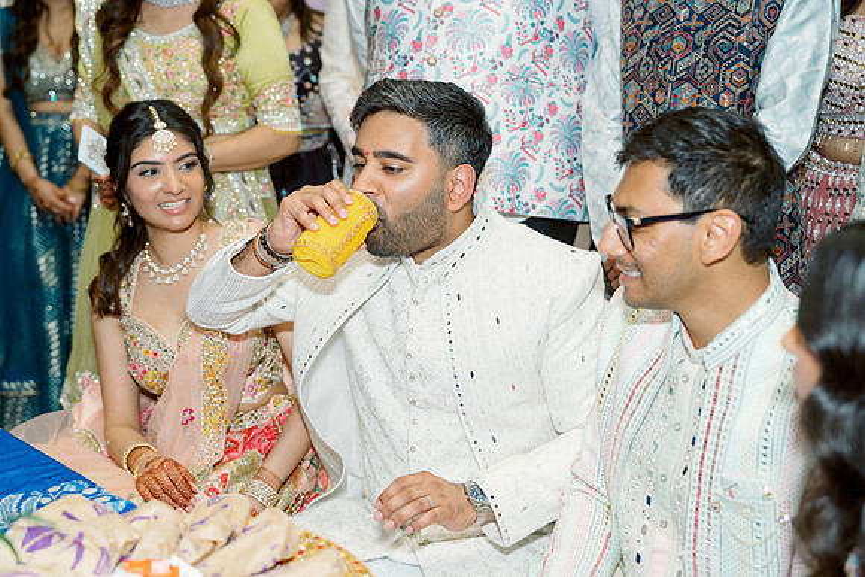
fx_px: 1147
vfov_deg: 28.3
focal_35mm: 48
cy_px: 288
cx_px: 432
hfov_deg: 41.3
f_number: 2.8
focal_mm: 46
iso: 500
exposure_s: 1/250
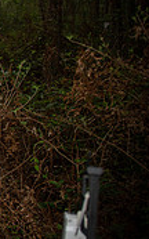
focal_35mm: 82
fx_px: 533
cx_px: -226
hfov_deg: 12.1
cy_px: 93
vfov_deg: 25.2
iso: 100
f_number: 2.8
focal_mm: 24
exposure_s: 1/1000
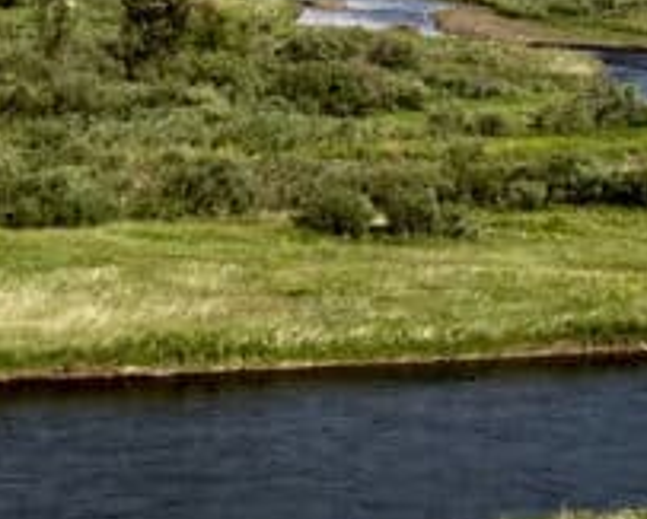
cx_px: -92
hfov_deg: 13.7
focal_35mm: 137
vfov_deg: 11.0
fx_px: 2627
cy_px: -199
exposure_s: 1/2667
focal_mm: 3.99
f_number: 1.8
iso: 20
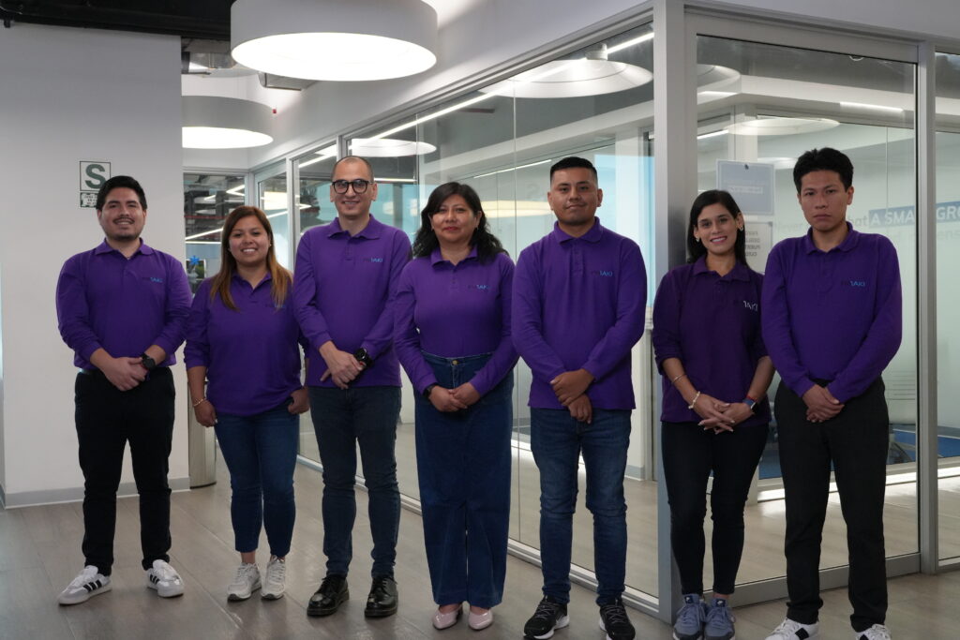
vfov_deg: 34.2
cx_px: 480
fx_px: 1040
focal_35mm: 39
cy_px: 320
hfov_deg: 49.5
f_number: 5.6
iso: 3200
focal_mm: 26
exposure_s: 1/160
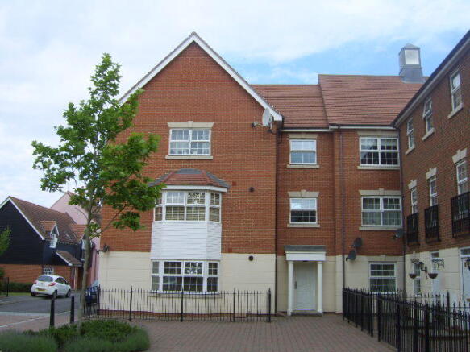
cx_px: 235
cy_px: 176
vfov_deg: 37.7
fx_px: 516
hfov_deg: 49.0
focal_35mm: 38
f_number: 6.4
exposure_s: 1/160
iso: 50
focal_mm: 7.8
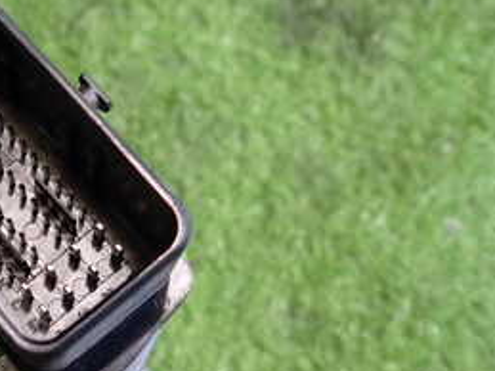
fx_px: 829
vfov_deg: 25.0
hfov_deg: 30.5
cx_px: -19
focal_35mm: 58
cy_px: 262
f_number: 2
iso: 640
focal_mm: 4.5
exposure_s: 1/30
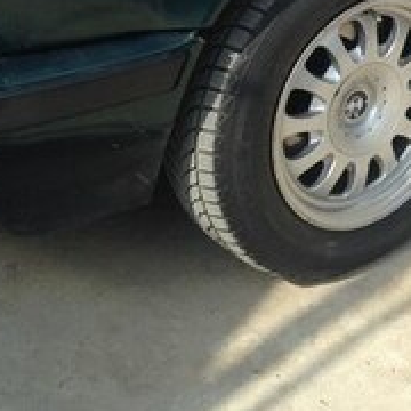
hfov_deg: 15.9
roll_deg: +0.5
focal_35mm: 107
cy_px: -81
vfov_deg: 15.7
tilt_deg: -20.4
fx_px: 1437
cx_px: 427
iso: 50
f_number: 2.4
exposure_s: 1/1043
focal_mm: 4.12
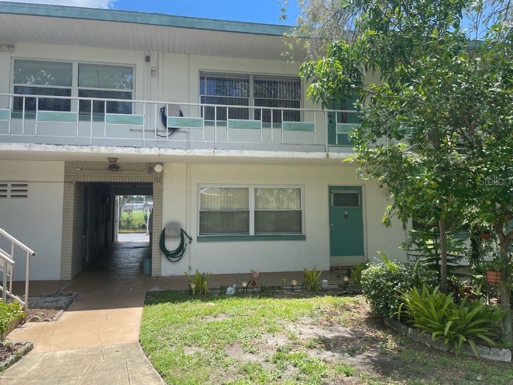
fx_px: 430
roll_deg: +0.5
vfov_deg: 48.2
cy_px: 180
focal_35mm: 29
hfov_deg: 61.6
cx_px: 245
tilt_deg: +5.3
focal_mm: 4.2
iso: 32
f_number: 1.6
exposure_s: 1/1289
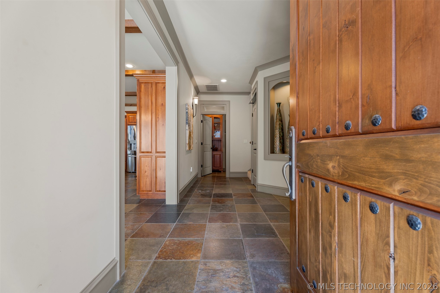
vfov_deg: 73.7
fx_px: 196
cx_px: 220
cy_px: 146
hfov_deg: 96.7
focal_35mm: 16
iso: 200
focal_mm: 16
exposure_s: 1/2.5
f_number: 8
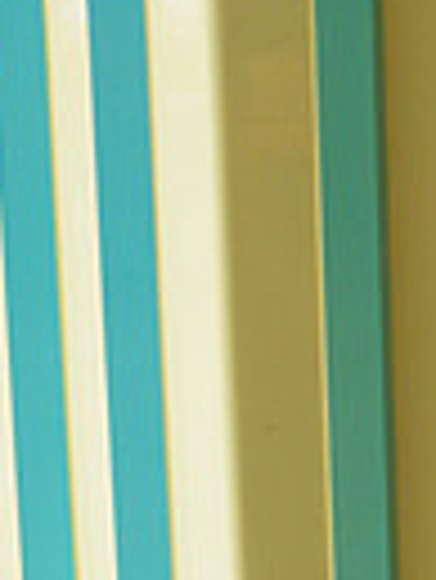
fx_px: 3571
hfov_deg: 6.9
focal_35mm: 213
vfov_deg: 9.0
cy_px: 980
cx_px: 641
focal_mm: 10.3
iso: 100
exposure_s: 1/125
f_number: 4.7
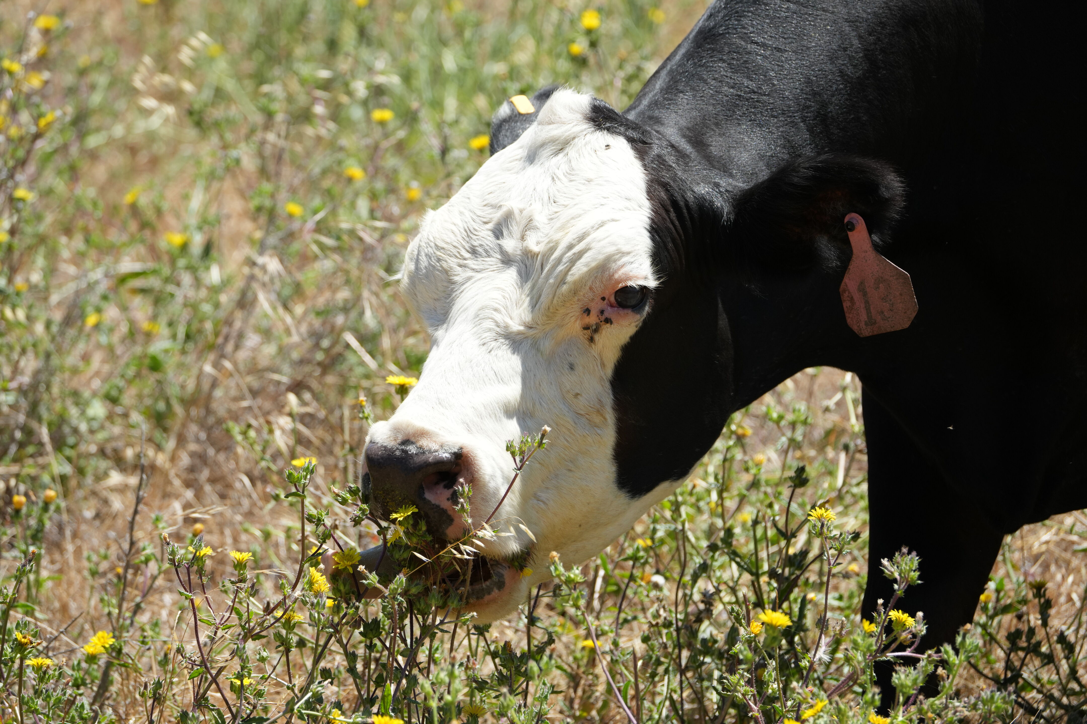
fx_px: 6854
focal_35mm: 227
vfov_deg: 6.1
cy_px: 362
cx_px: 544
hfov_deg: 9.1
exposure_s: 1/1000
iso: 500
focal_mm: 227
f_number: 6.3
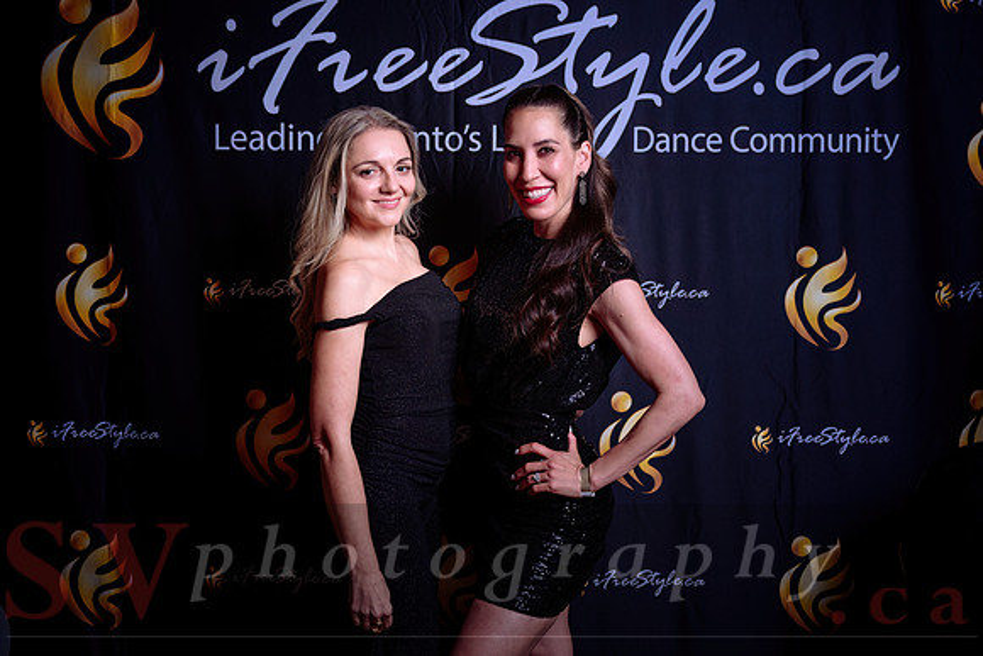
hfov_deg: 40.6
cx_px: 487
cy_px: 328
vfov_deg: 27.7
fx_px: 1329
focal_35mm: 49
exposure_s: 1/160
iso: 125
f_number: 4
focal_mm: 47
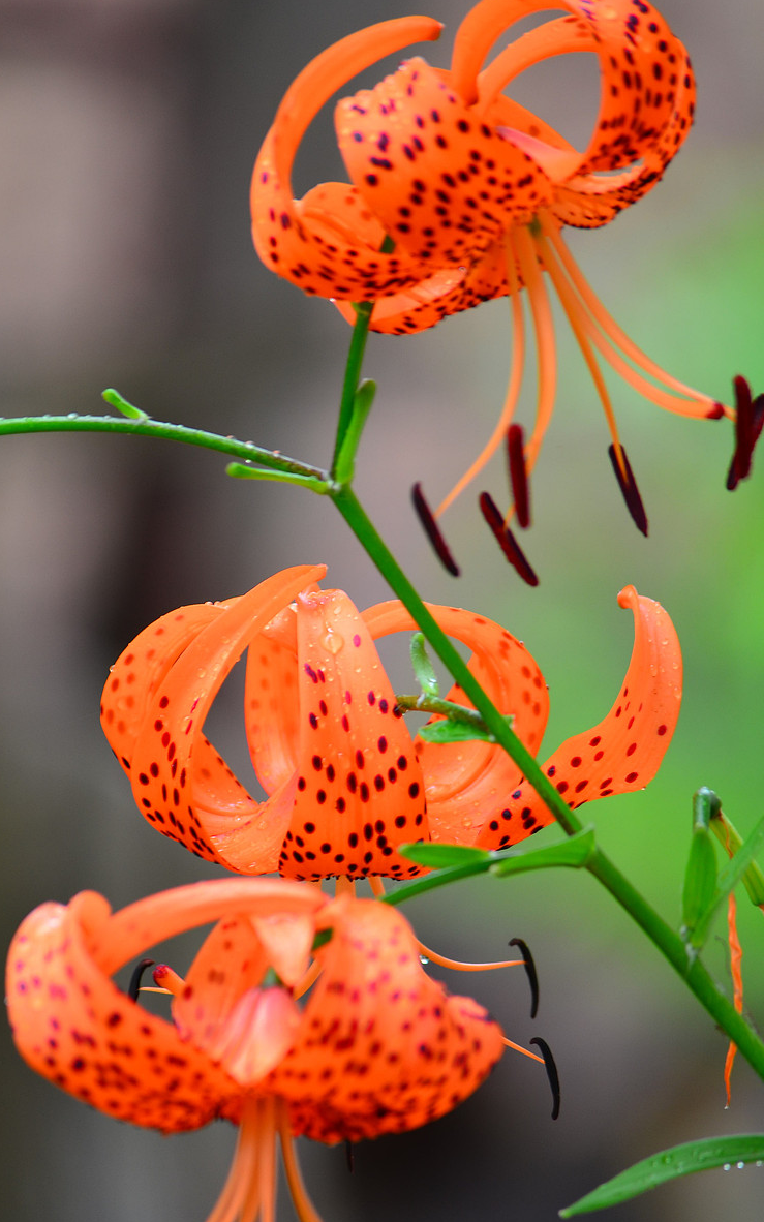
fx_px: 17452
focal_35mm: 524
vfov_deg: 4.0
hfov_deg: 2.5
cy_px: 710
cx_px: 326
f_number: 5.6
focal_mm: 280
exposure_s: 1/30
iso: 220
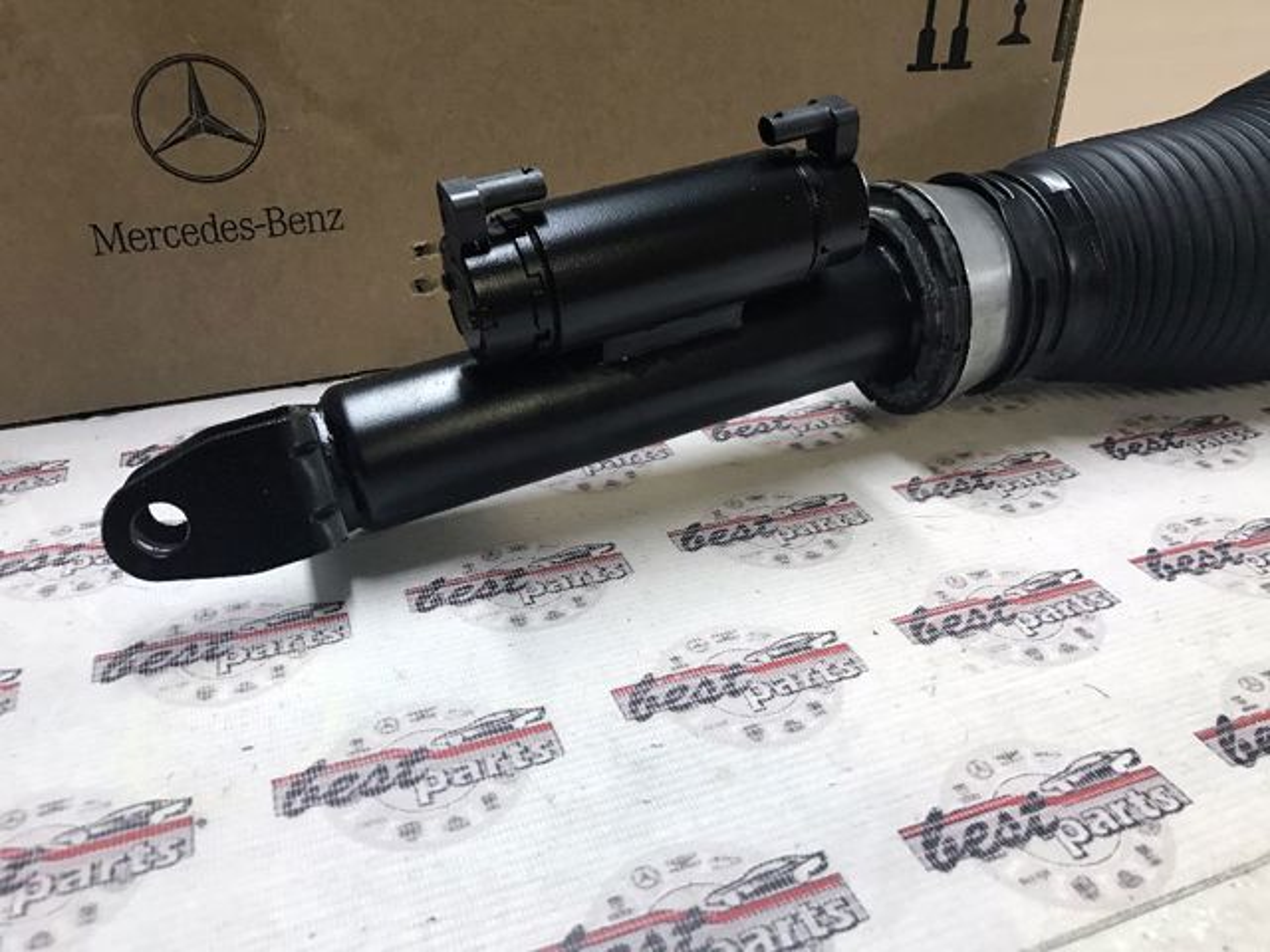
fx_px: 1027
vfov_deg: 49.7
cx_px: 635
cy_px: 476
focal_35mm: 28
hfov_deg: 63.4
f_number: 1.8
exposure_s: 1/17
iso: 40
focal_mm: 3.99
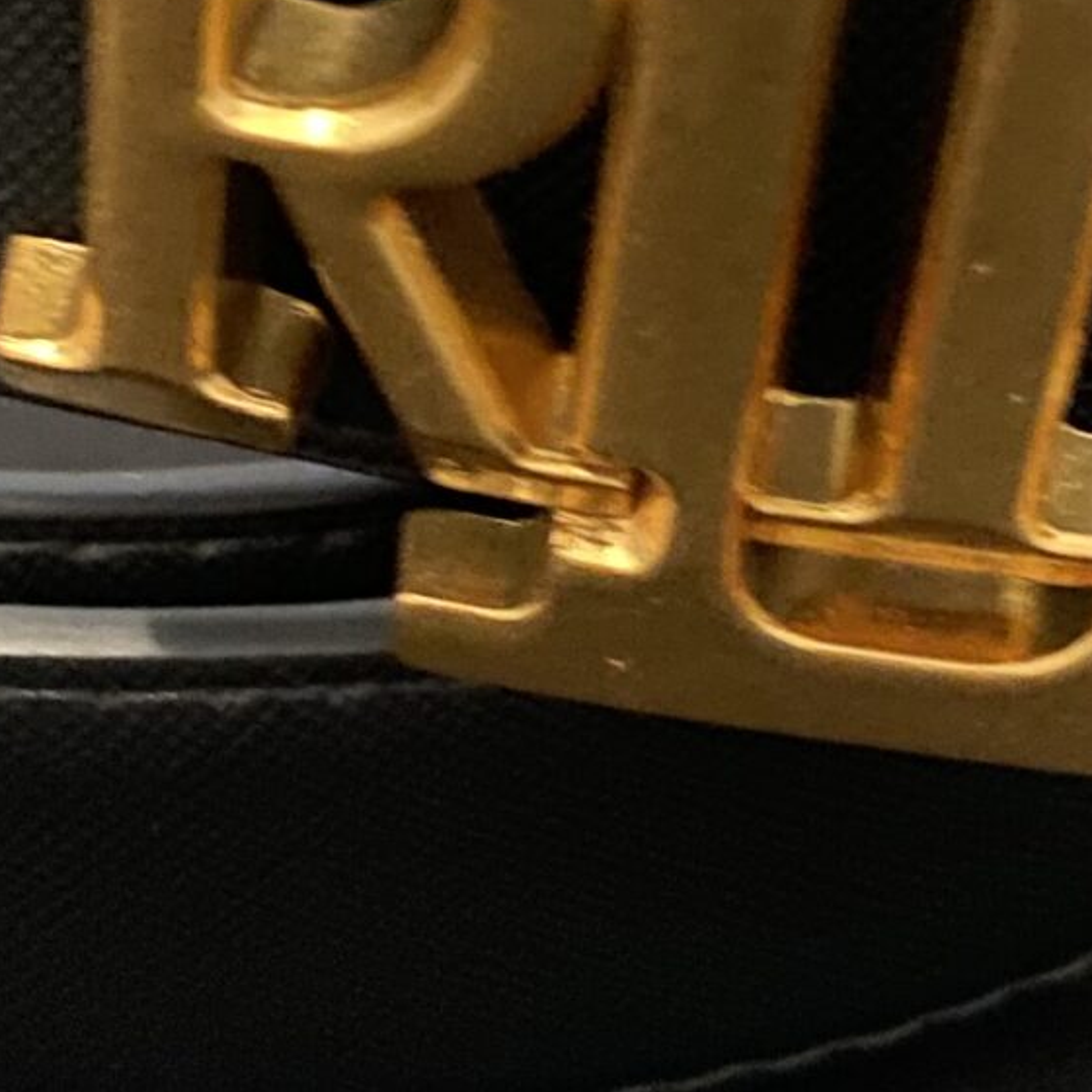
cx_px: 505
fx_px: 3605
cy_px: 626
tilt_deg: -48.1
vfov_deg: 17.2
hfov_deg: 17.2
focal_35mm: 101
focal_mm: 4.25
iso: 640
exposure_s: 1/8
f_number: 1.8
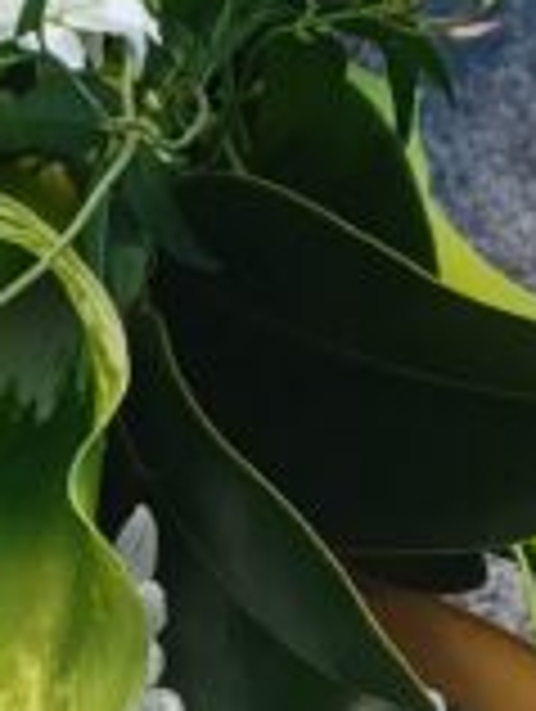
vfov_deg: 11.9
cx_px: -504
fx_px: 3336
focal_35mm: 162
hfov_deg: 8.7
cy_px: 824
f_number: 1.8
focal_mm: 4.6
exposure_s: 1/100
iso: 40
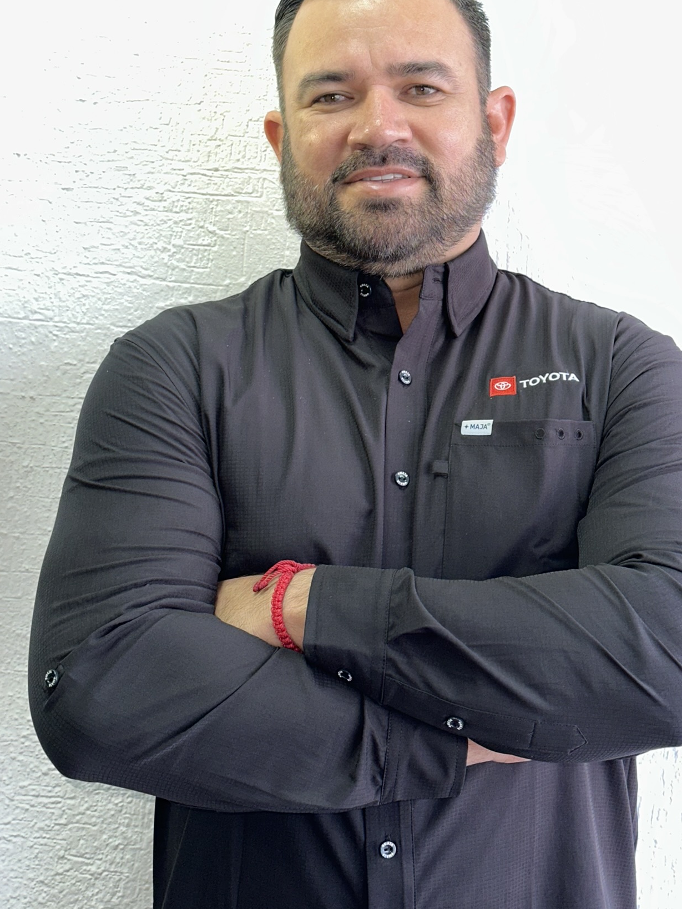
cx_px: 398
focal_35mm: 60
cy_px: 352
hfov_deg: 24.4
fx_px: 1576
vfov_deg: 32.1
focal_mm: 6.86
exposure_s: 1/27
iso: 50
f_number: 1.78
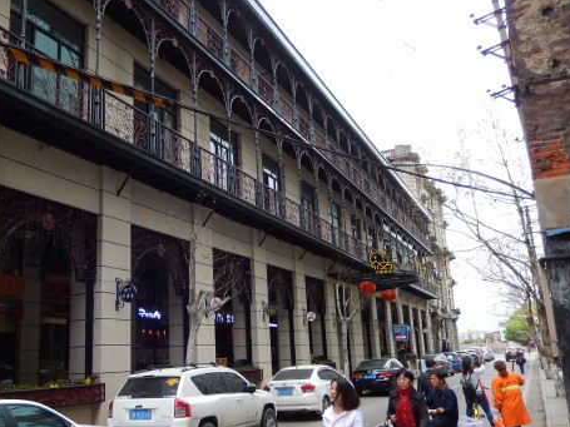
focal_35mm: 33
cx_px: 210
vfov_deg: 42.9
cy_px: 230
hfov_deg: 54.7
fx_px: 543
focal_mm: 4.5
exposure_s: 1/100
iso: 125
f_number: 3.4
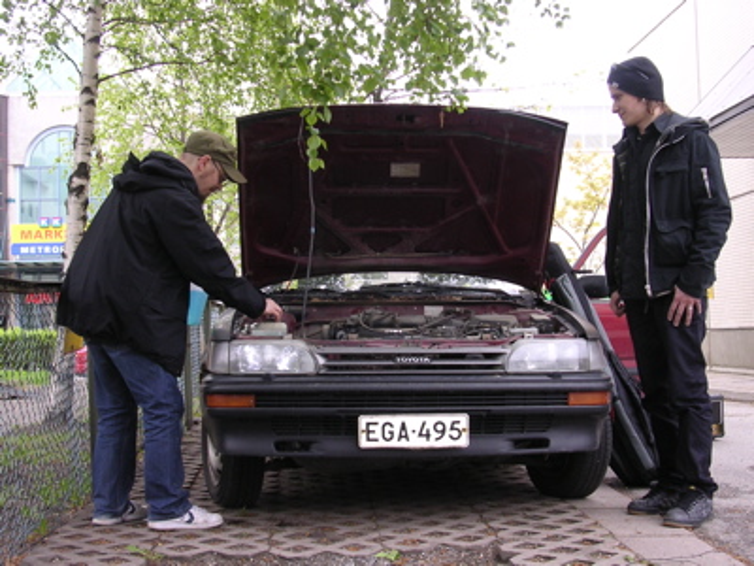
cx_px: 377
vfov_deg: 27.5
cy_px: 283
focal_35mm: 53
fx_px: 1154
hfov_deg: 36.2
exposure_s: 1/30
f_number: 3.2
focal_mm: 8
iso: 100
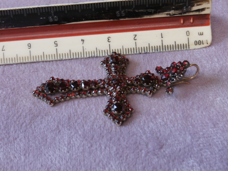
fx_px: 441
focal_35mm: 67
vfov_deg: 21.9
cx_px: 114
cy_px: 86
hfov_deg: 29.0
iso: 400
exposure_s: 1/40
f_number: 4.3
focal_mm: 11.86
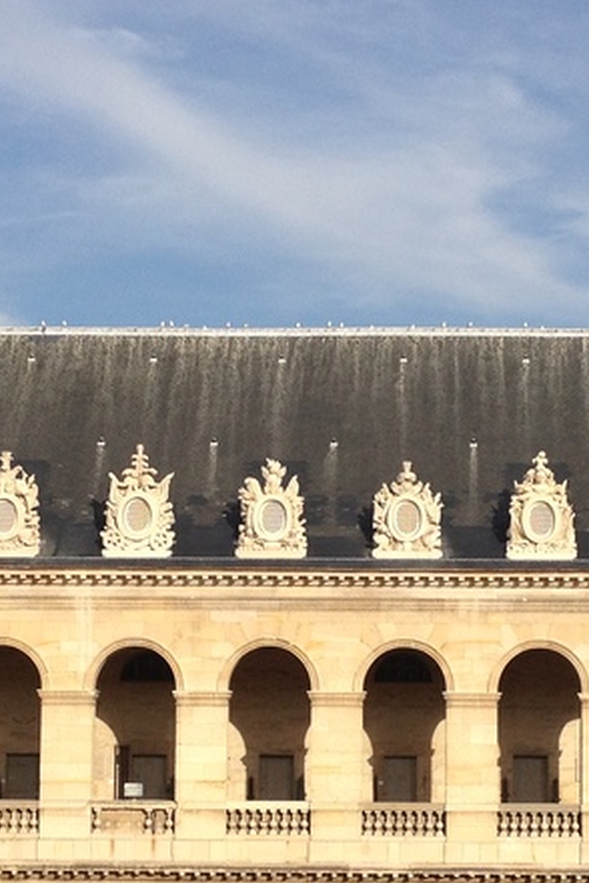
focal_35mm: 99
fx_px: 2429
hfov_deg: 13.8
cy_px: 607
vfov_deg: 20.5
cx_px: 391
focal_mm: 4.28
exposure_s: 1/1905
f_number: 2.4
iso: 64
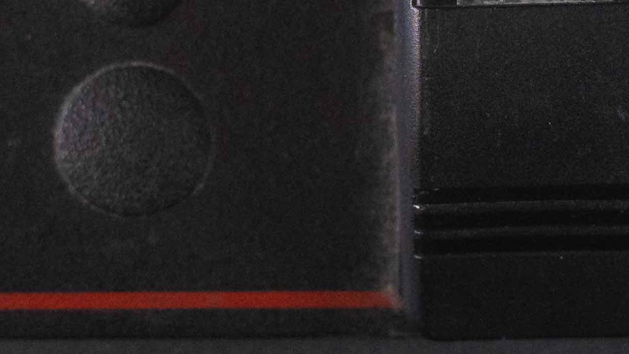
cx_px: 310
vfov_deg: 6.8
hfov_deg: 12.2
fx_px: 2952
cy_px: -46
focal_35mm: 177
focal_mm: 30
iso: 2000
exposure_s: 1/640
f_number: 2.8
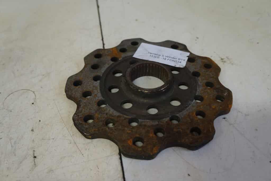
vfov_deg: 43.6
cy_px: 90
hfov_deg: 61.9
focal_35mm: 30
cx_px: 136
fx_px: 226
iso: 800
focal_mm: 20
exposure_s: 1/60
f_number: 4
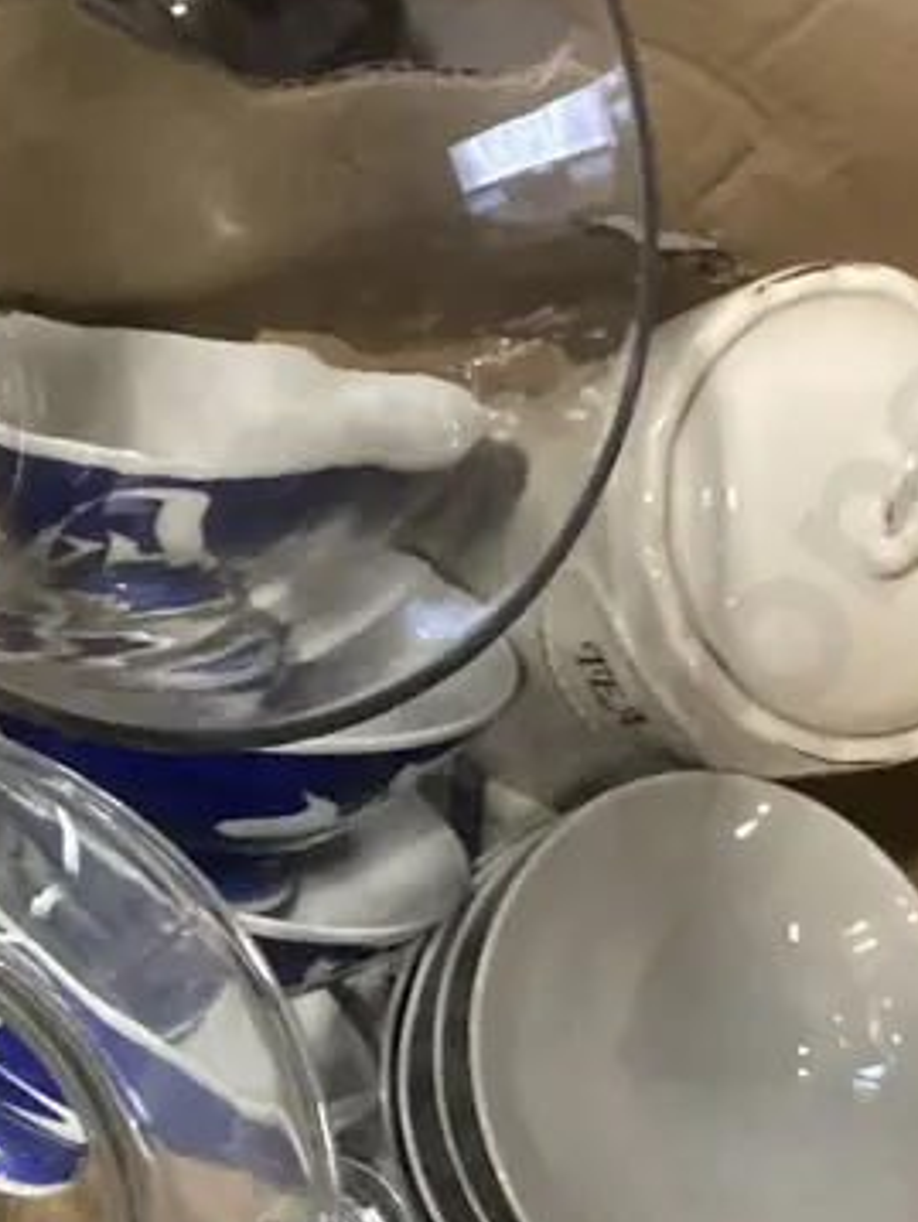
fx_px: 2825
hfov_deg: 18.4
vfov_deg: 23.3
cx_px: 334
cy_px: 1239
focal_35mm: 80
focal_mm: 3.99
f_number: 1.8
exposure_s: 1/25
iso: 640
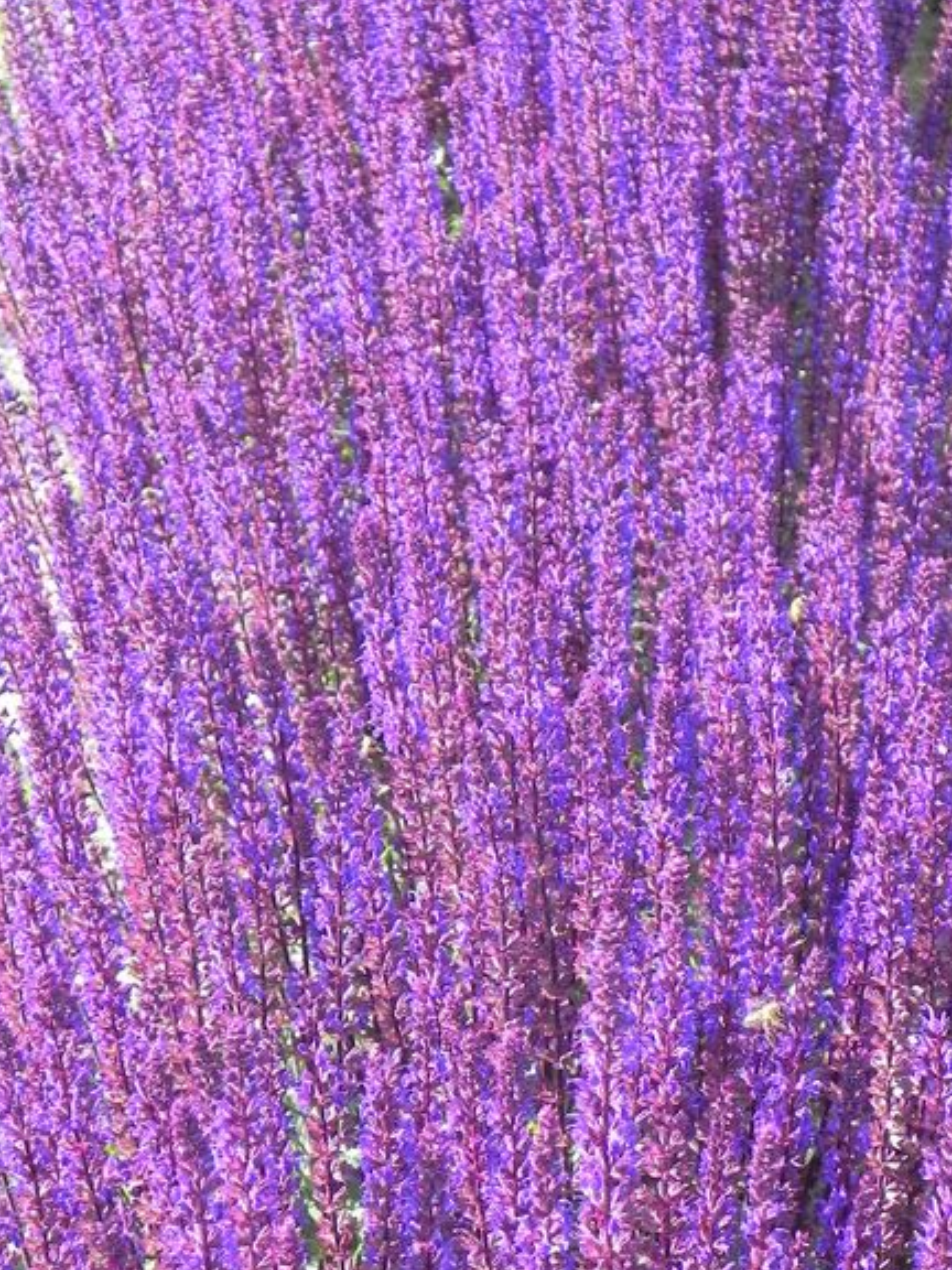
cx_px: 502
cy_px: 646
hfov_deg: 12.6
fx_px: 4327
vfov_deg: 16.7
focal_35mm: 118
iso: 160
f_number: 4.5
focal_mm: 15.1
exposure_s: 1/173
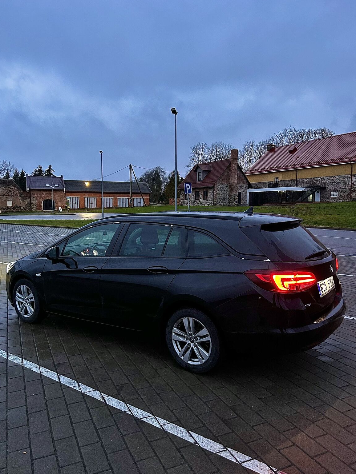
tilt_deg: -5.9
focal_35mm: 27
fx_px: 370
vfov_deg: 65.3
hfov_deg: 51.4
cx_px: 176
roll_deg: -0.7
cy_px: 244
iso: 640
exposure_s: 1/31
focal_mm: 5.7
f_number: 1.5
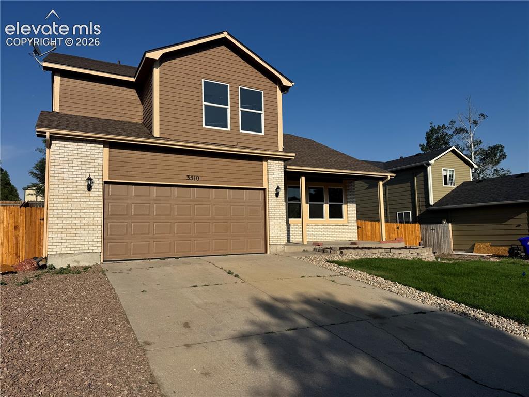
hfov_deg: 71.6
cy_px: 198
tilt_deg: +4.8
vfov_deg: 56.8
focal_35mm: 24
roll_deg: +1.0
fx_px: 367
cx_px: 264
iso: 80
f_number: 1.78
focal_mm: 6.76
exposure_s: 1/7937
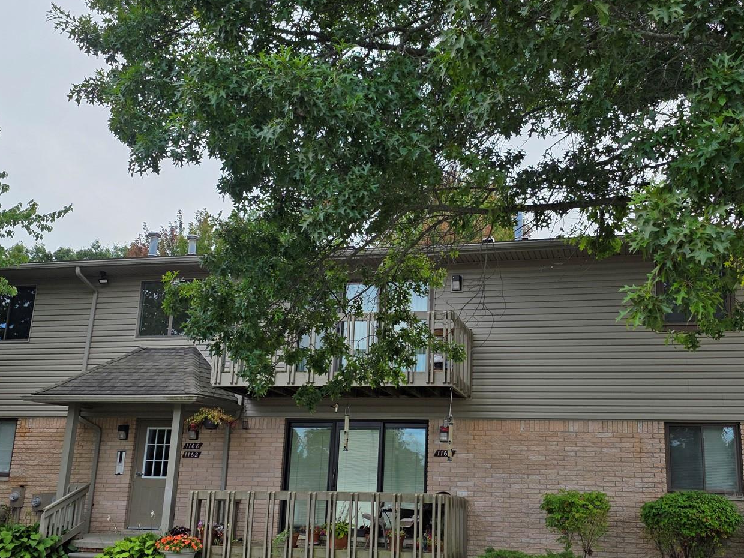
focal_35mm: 38
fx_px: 817
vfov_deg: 37.7
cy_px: 308
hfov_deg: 48.9
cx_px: 395
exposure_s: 1/4057
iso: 80
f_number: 1.7
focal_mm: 6.3
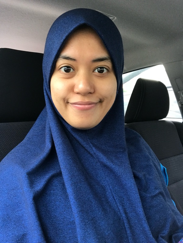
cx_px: 92
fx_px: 225
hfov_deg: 44.2
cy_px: 122
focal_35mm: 32
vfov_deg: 56.8
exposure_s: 1/33
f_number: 2.2
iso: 40
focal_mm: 2.87
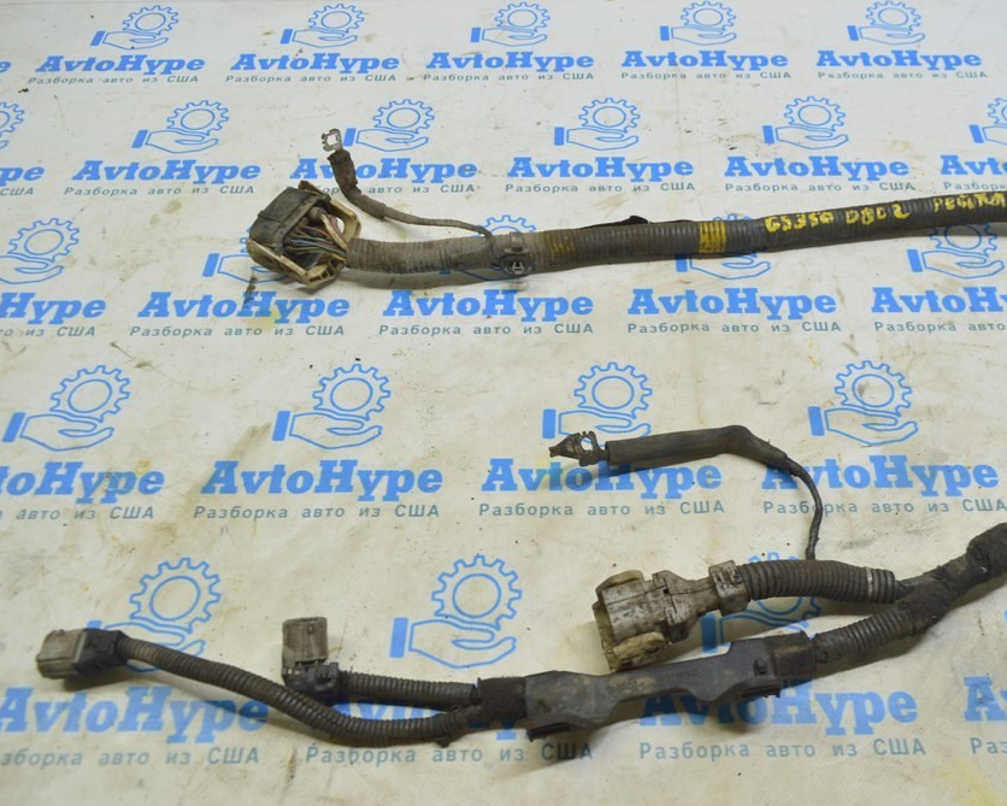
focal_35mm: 31
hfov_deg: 56.8
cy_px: 404
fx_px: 924
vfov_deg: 47.1
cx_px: 596
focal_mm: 18
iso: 400
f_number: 5.6
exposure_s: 1/20
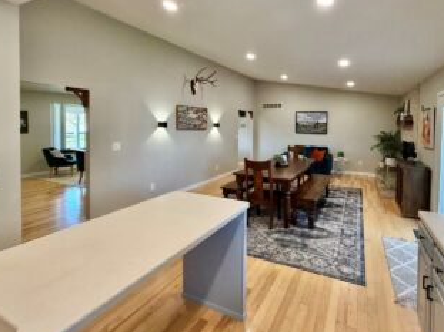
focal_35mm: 18
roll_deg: +0.3
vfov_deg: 70.7
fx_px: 231
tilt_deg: -1.4
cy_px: 131
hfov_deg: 86.7
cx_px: 266
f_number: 2.2
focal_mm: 2.22
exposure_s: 1/120
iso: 320
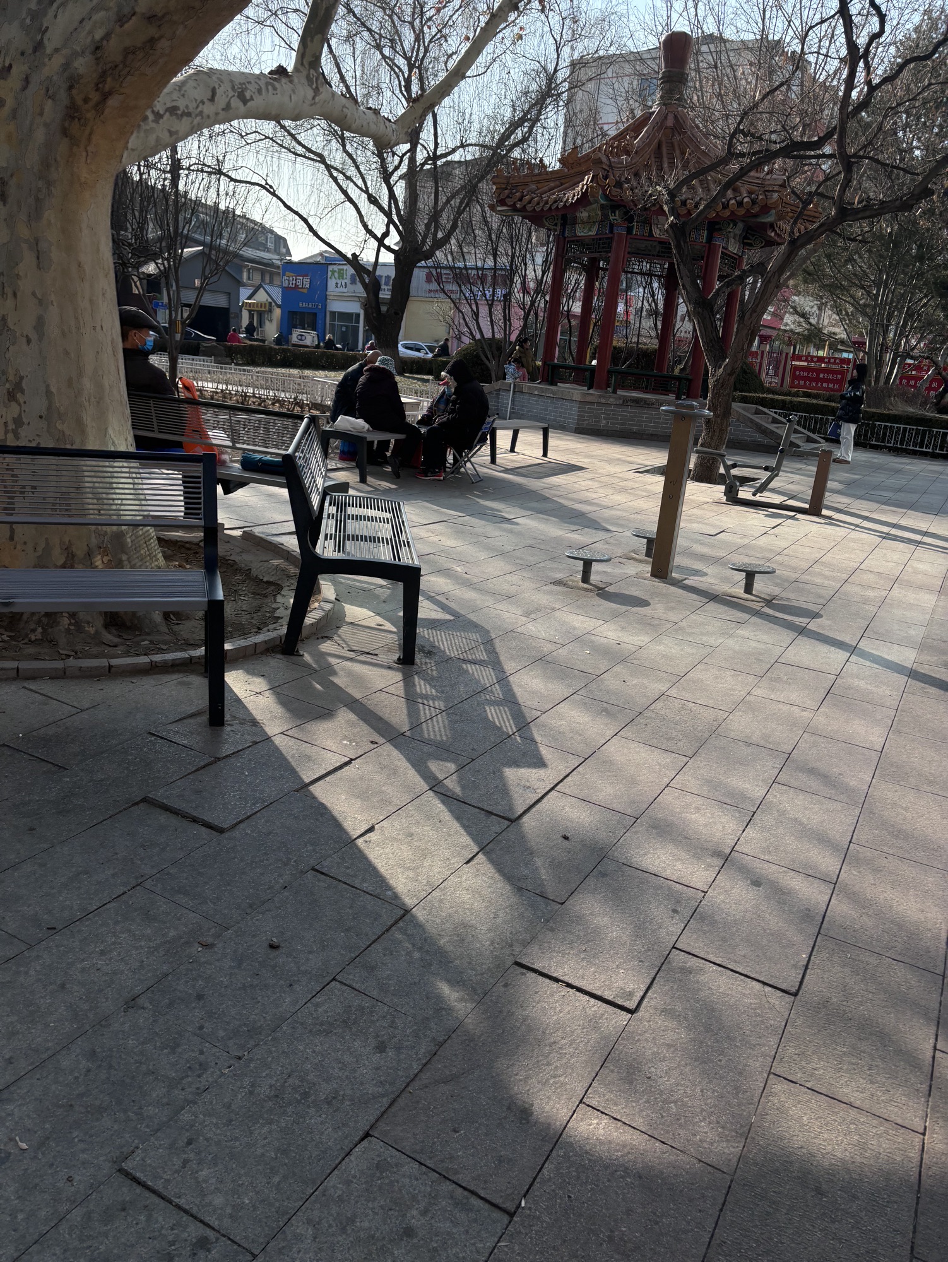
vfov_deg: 67.3
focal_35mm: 26
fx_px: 949
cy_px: 631
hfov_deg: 53.1
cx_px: 474
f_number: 1.6
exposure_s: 1/2062
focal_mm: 5.96
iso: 50
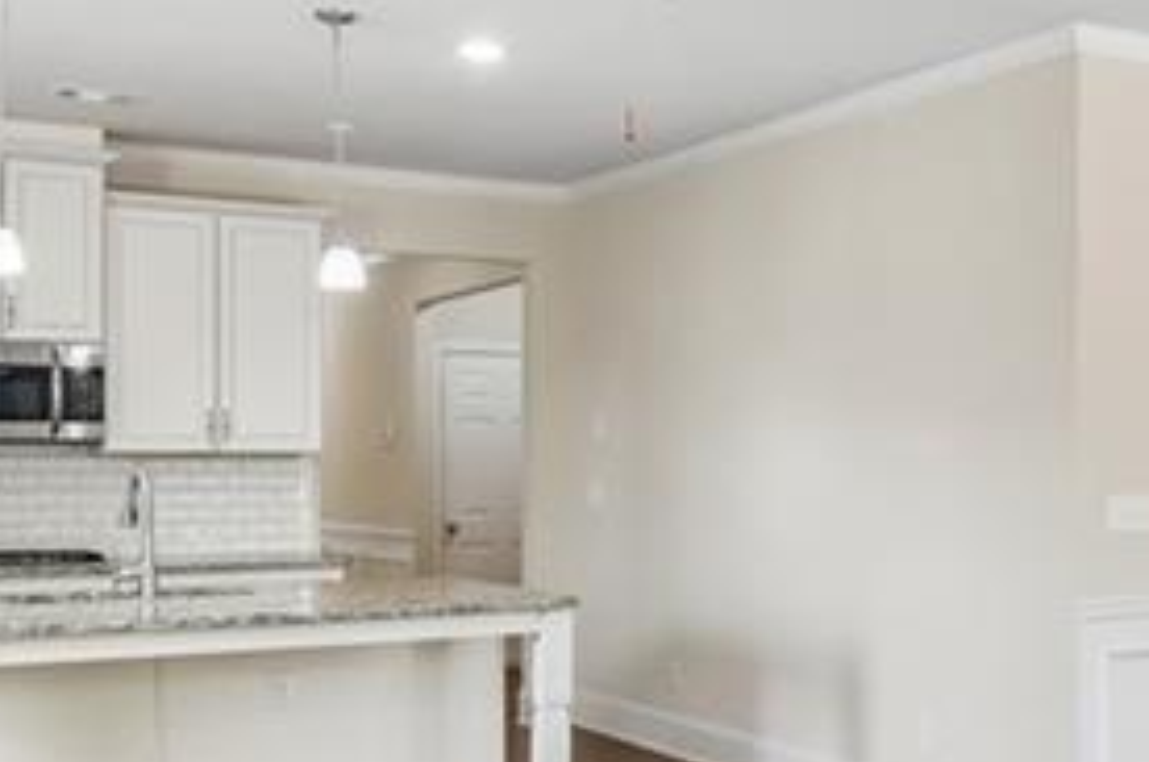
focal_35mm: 52
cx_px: 987
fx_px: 1657
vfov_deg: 25.7
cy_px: 514
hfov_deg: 36.4
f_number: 8
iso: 320
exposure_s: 1/20
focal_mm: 14
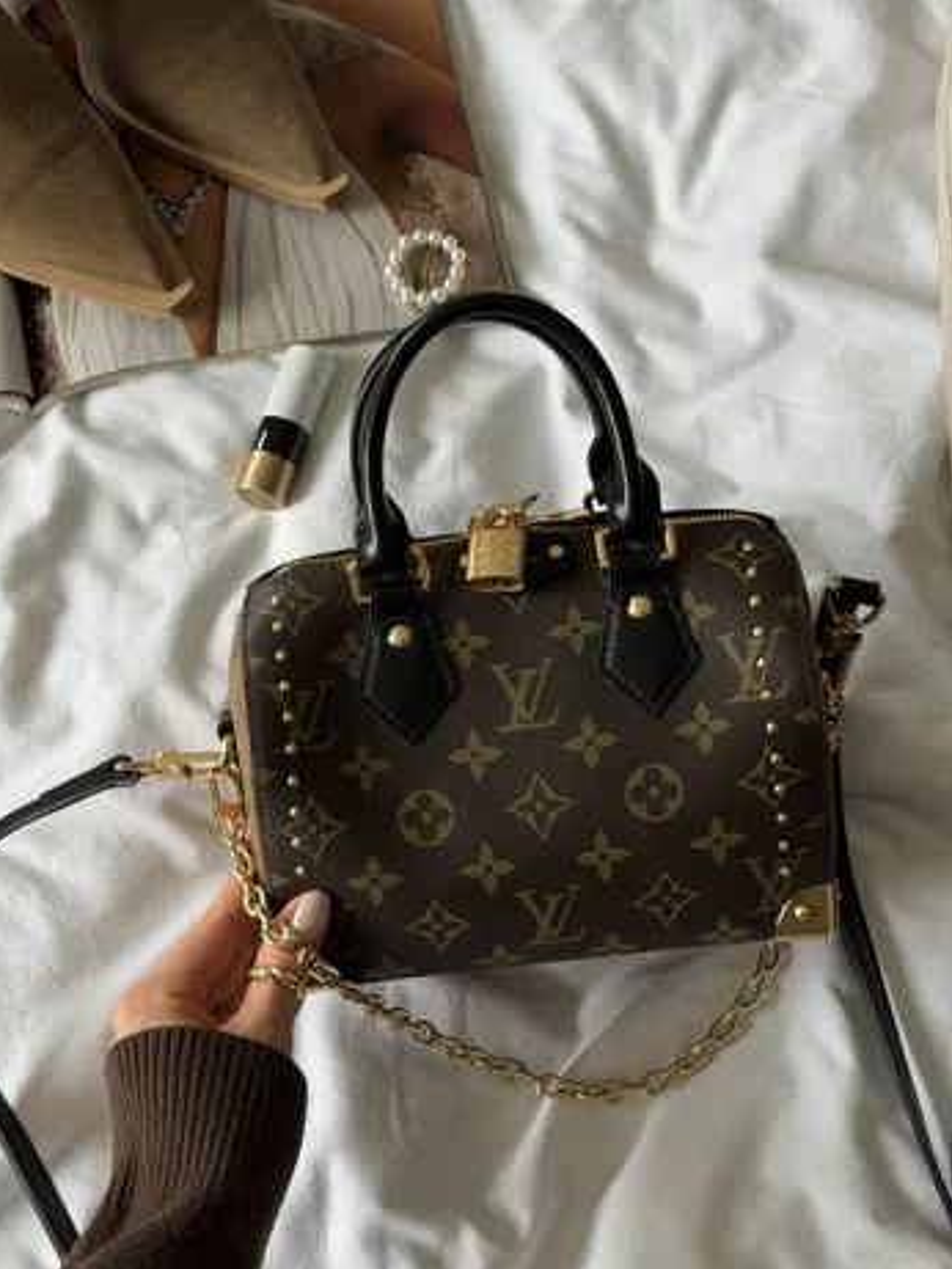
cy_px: 658
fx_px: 1833
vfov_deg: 38.2
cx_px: 482
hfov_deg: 29.1
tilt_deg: -68.8
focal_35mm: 50
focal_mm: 6.76
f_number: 1.78
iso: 50
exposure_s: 1/125
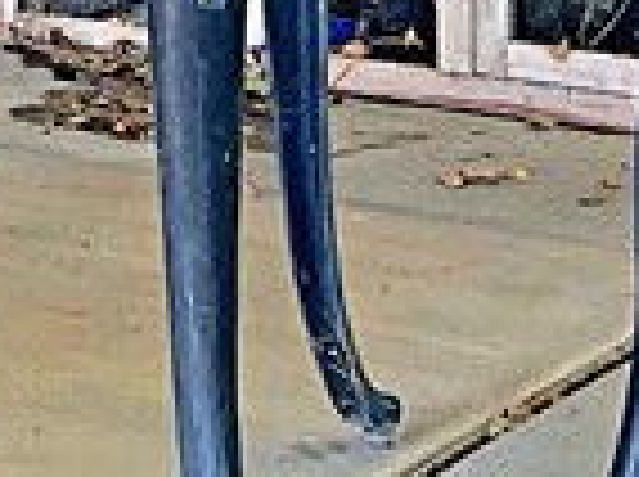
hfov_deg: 9.9
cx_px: -567
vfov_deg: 7.3
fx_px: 3465
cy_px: -747
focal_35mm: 188
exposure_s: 1/121
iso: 40
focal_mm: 5.7
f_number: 1.5
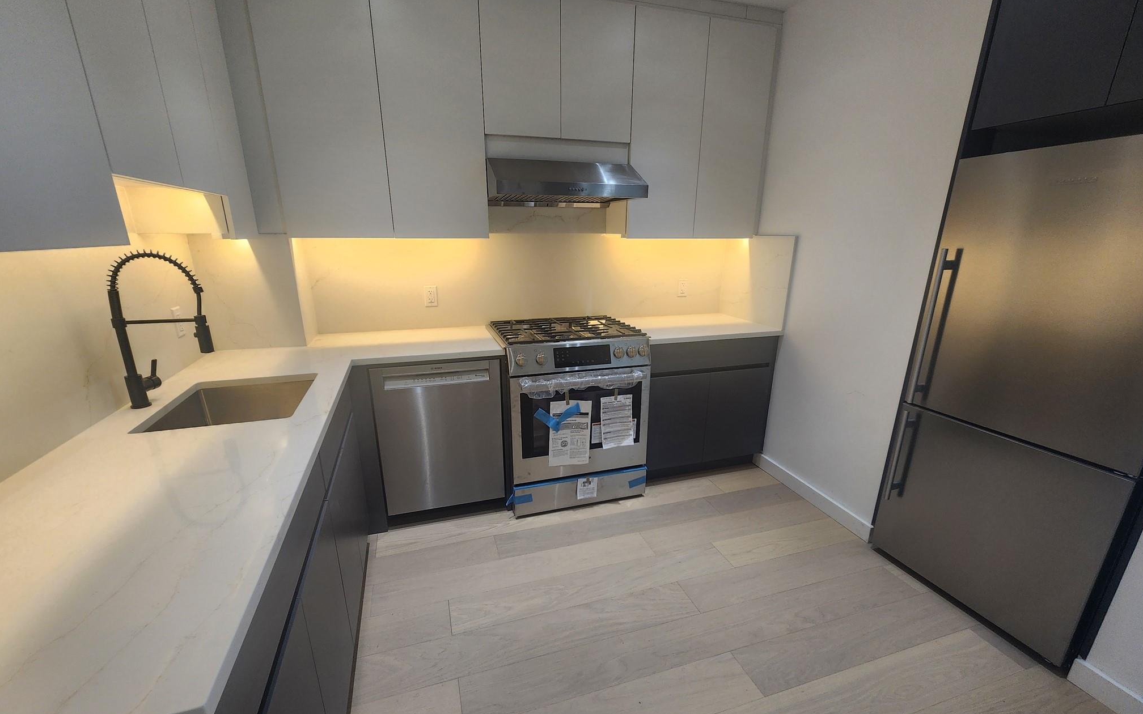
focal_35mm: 14
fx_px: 436
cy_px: 385
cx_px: 570
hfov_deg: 105.3
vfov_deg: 78.5
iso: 64
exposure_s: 1/60
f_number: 2.2
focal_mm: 2.2
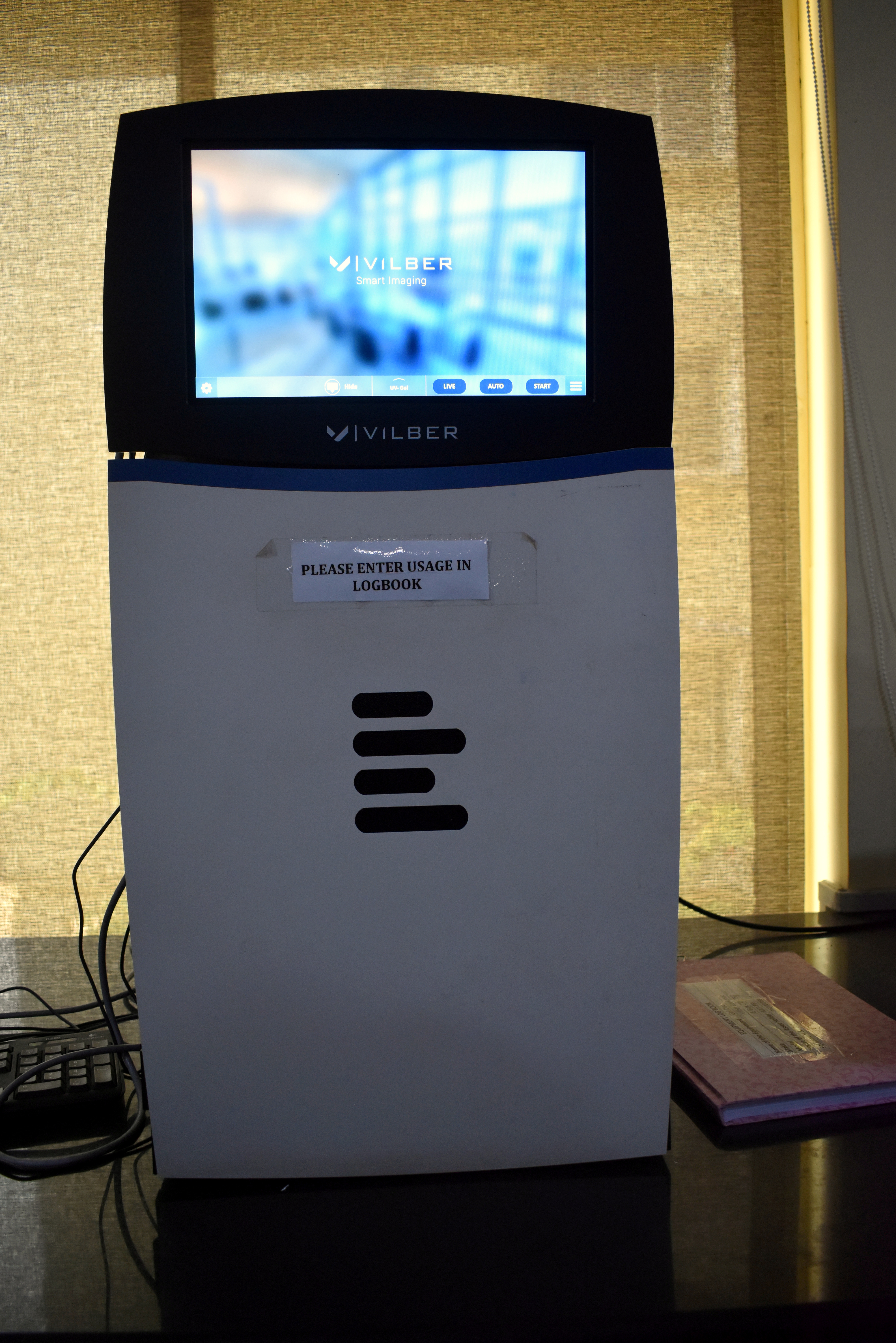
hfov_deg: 43.6
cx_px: 448
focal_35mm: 30
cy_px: 672
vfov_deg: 61.9
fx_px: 1120
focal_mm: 20
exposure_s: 1/125
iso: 1100
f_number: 3.8
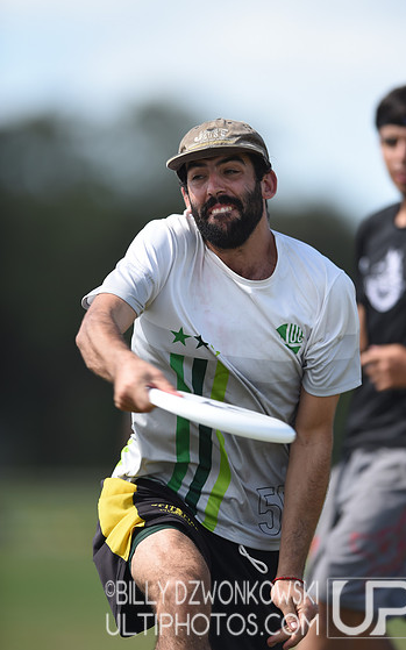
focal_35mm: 423
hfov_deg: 3.1
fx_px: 7494
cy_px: 316
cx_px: 215
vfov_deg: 5.0
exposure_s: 1/2000
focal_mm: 400
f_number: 2.8
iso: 200
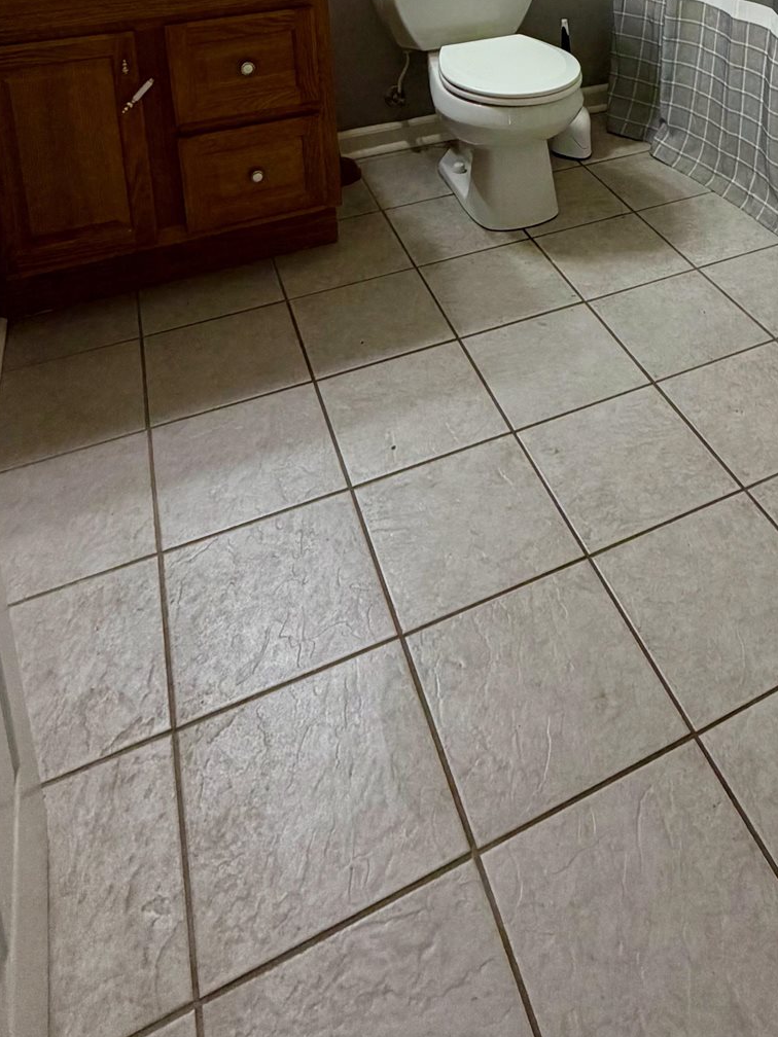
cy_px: -24
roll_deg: -0.6
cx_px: 582
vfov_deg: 46.5
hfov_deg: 42.8
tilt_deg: -13.9
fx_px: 959
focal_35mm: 32
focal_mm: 2.22
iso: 200
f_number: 2.2
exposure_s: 1/60
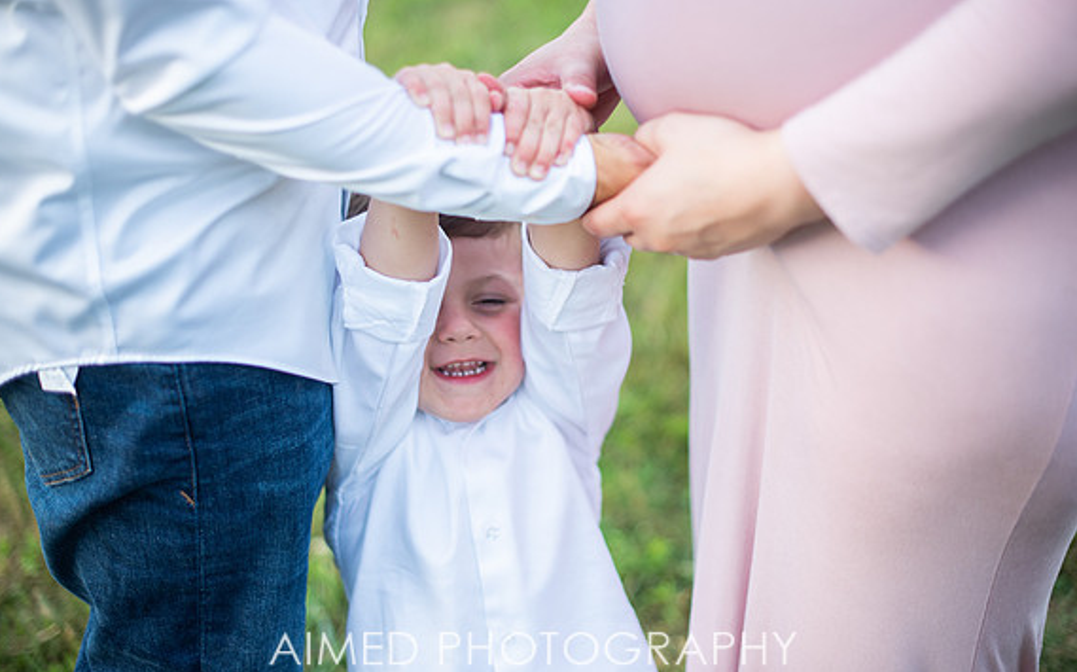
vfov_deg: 24.8
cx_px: 536
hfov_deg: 38.9
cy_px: 319
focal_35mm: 52
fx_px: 1526
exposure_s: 1/320
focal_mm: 50
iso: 125
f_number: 1.8
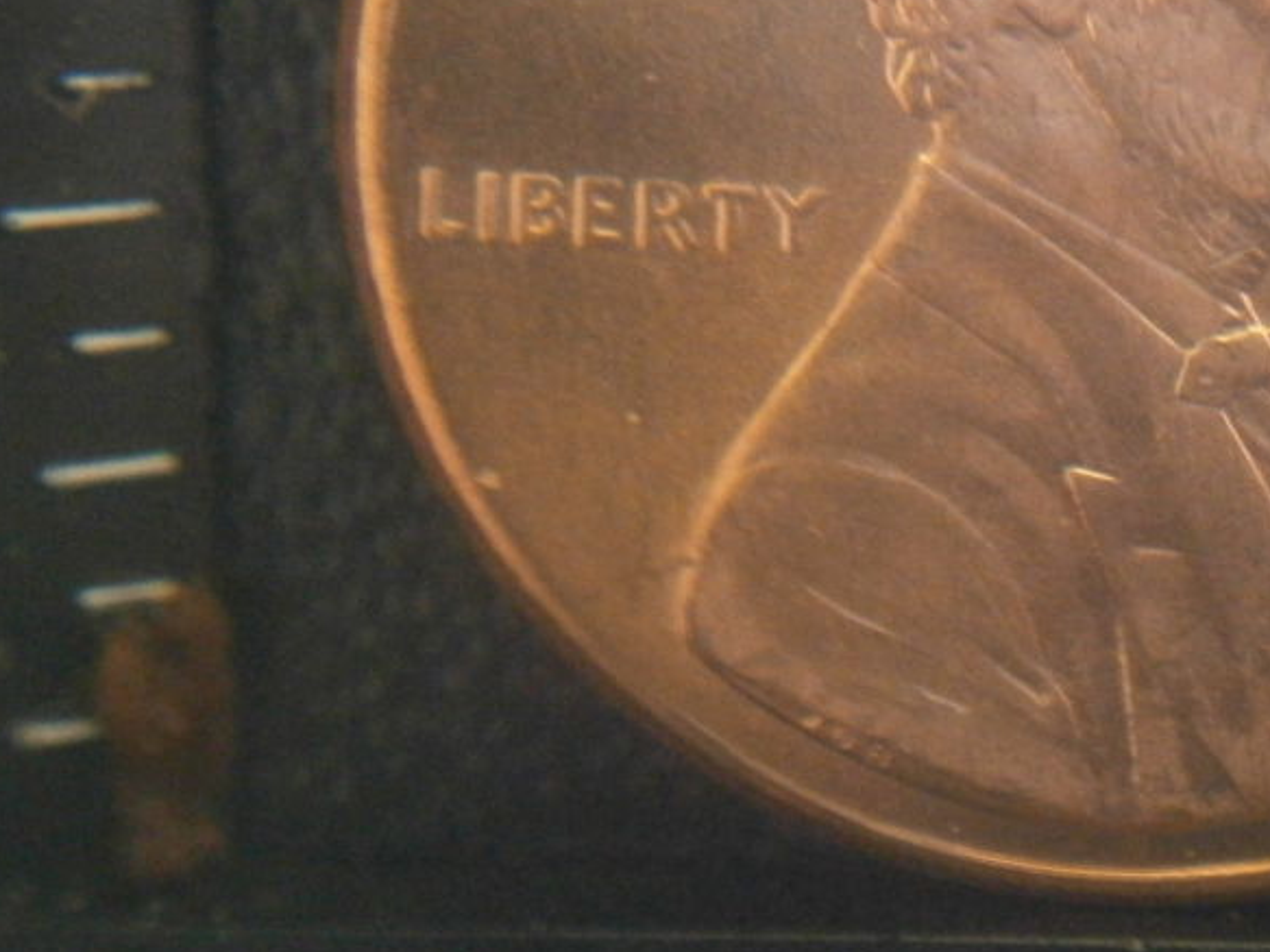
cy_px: 161
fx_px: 3778
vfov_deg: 14.3
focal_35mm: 103
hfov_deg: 19.0
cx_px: 904
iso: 800
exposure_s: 1/100
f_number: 3.9
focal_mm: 10.7
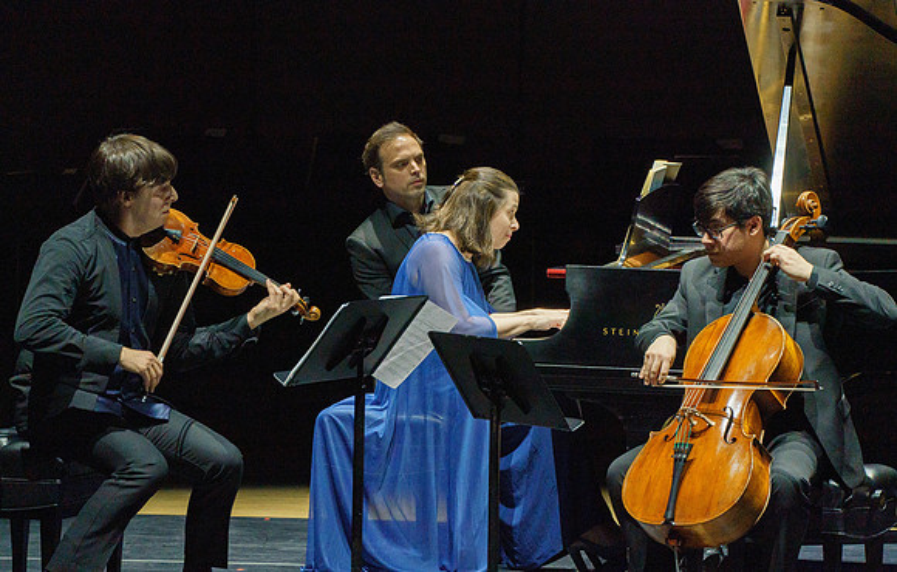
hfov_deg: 5.2
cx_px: 448
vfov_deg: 3.3
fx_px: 9967
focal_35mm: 405
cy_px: 299
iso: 4000
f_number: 11
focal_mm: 400
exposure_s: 1/250
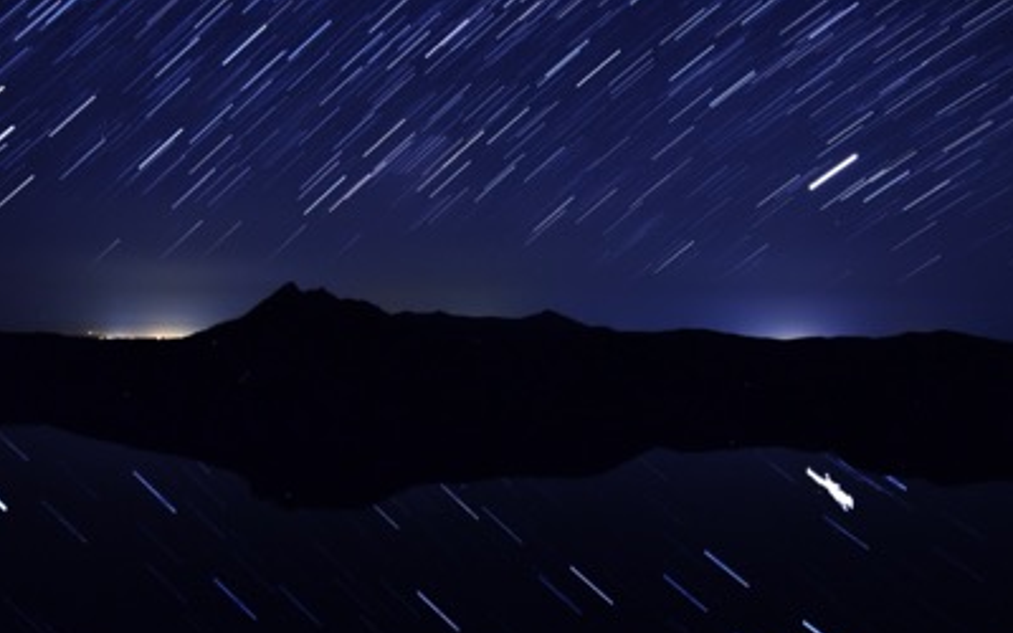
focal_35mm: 33
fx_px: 911
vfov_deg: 38.3
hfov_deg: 58.1
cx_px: 542
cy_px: 299
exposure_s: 20
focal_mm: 18
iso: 3200
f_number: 3.5
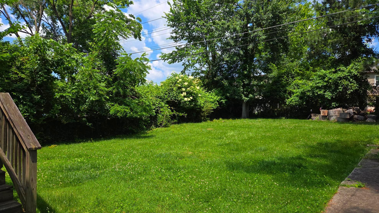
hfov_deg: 71.9
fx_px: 261
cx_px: 187
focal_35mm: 26
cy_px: 113
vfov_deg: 44.4
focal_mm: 5.4
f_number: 1.8
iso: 25
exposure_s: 1/1218
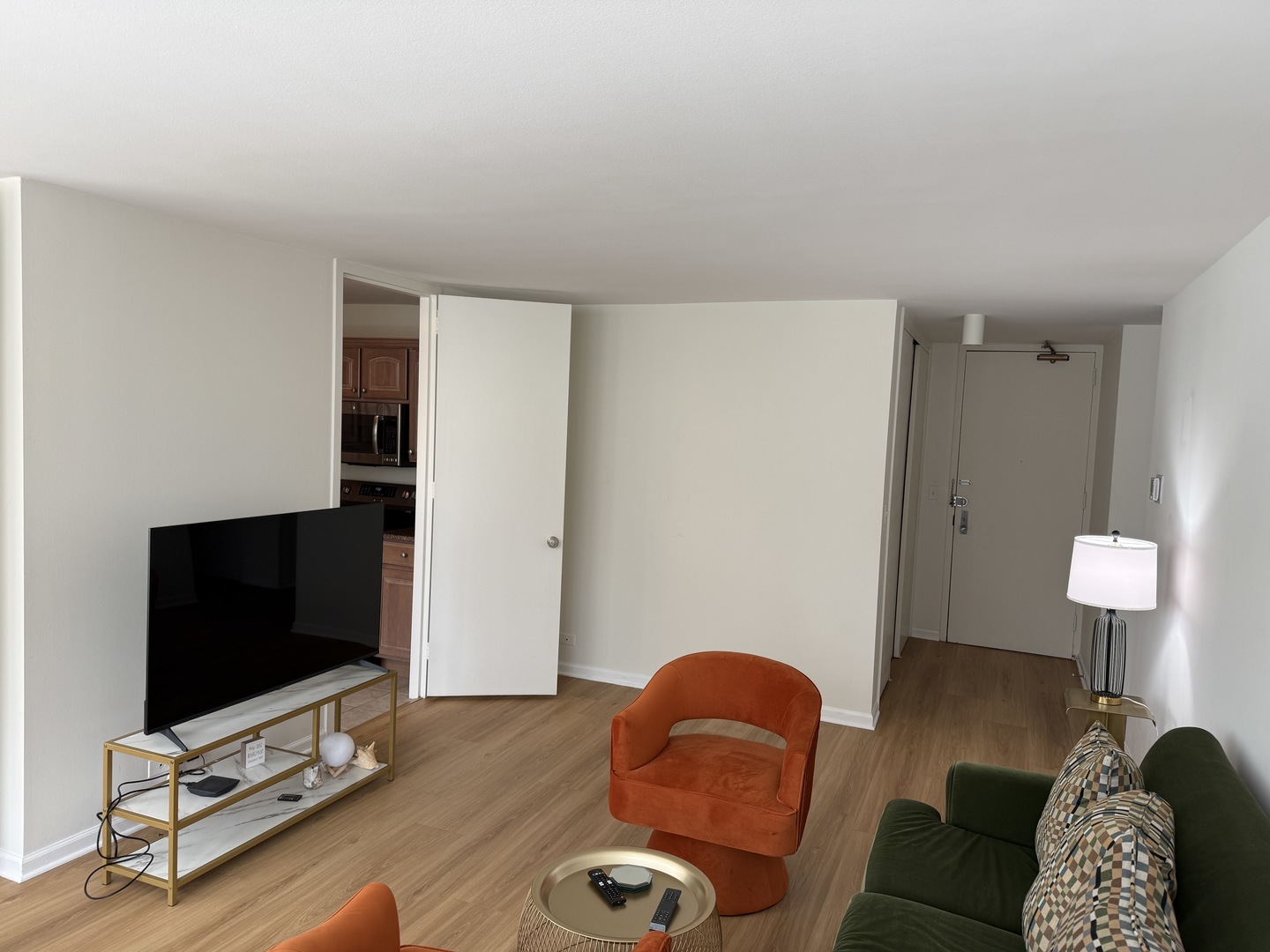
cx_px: 635
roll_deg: -2.4
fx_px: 881
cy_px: 476
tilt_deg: -3.3
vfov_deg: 56.8
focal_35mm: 24
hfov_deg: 71.6
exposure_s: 1/120
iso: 64
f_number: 1.78
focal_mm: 6.76
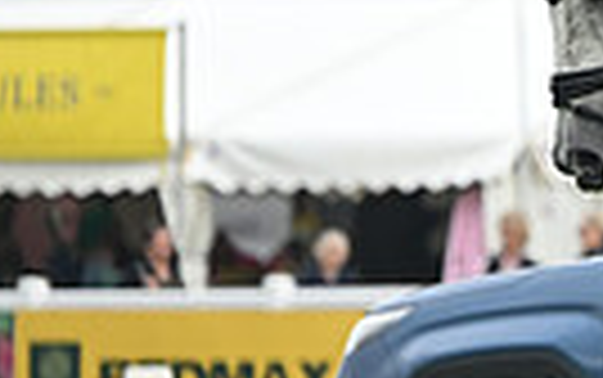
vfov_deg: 1.2
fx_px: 18174
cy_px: 74
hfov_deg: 1.9
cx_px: 1202
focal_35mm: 1105
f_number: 5
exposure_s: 1/1250
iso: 1000
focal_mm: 250
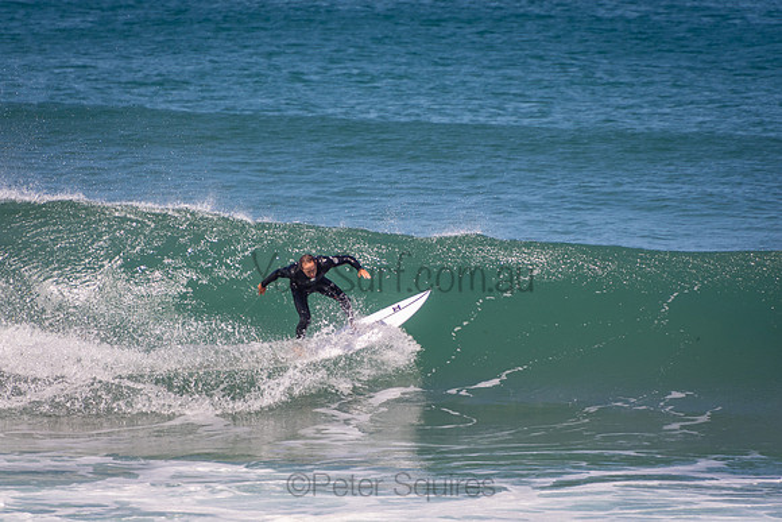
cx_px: 391
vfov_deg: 2.3
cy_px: 261
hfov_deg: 3.4
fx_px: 13036
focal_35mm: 600
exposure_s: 1/1250
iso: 250
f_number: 5.6
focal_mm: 400
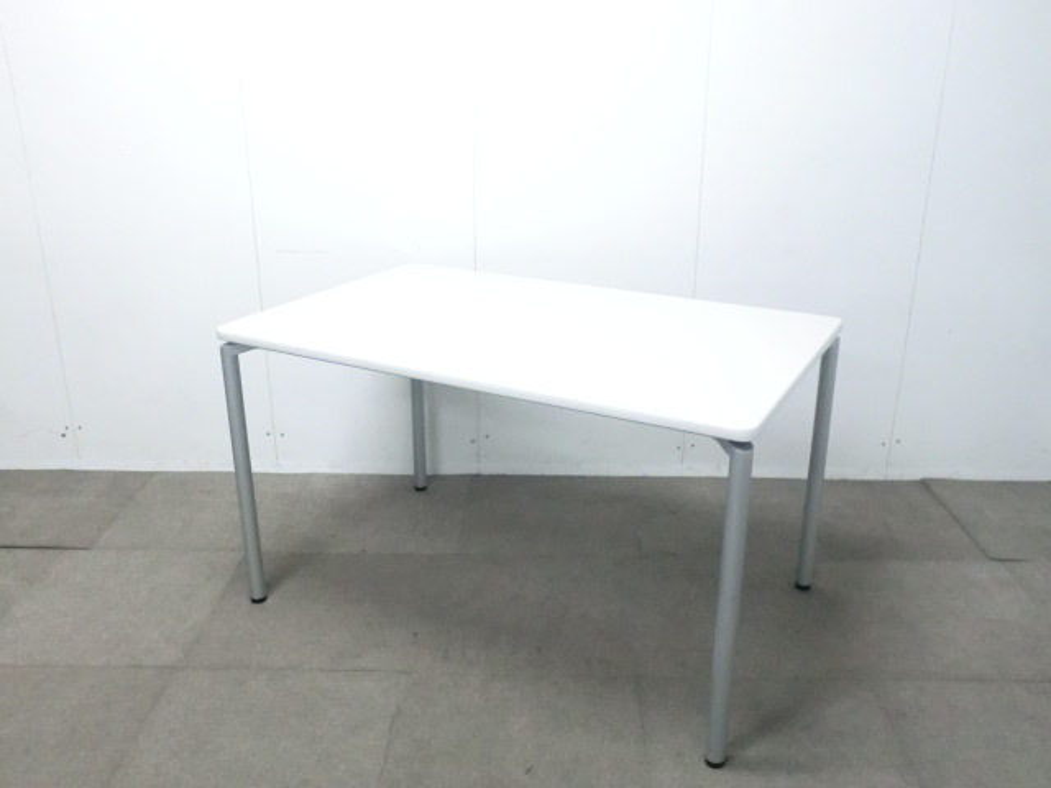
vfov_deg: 44.2
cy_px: 394
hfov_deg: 56.8
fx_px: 972
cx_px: 526
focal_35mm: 32
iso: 800
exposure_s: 1/50
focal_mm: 5.8
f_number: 3.5
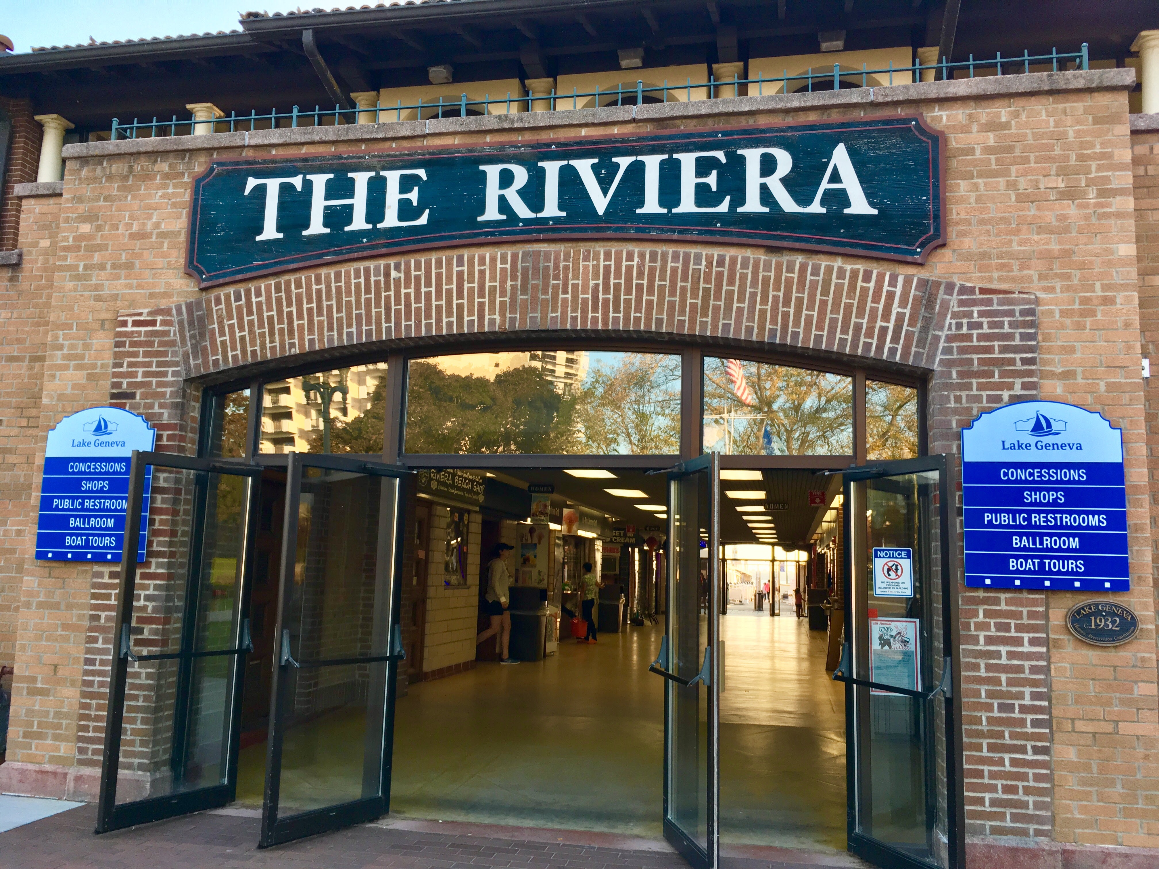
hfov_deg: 61.7
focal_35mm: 29
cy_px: 434
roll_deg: -1.3
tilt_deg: +9.7
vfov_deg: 48.2
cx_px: 580
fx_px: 971
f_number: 2.2
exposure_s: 1/120
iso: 40
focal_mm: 4.15
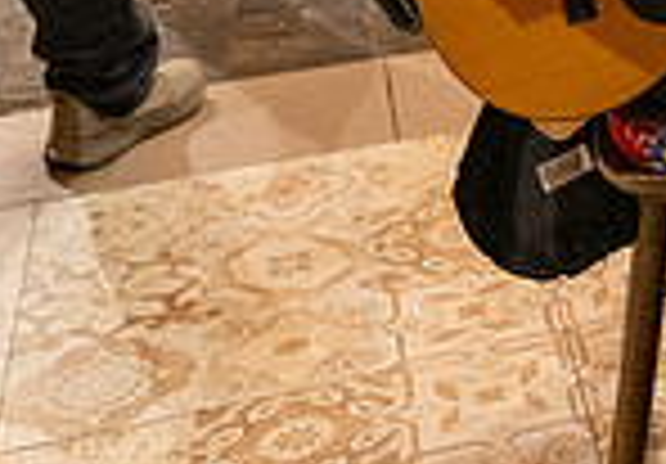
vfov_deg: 12.1
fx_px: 2025
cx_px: 1252
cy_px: -348
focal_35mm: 108
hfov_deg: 15.6
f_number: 2.8
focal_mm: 24
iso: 14400
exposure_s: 1/100
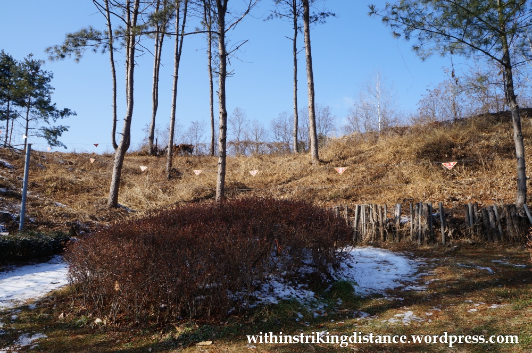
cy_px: 176
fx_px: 398
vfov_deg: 47.8
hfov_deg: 67.4
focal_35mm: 27
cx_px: 266
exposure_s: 1/160
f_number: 13
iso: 200
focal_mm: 18
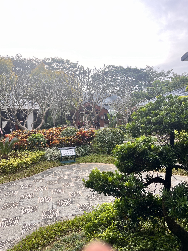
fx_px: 188
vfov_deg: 67.3
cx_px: 94
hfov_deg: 53.1
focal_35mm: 26
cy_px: 126
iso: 50
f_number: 1.6
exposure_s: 1/766
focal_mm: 5.1
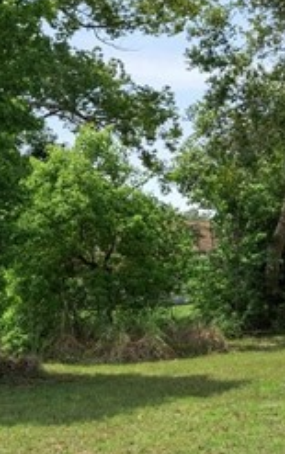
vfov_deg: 23.7
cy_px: 238
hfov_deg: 15.0
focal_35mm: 87
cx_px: 85
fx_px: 1081
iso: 320
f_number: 8
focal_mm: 13
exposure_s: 1/250
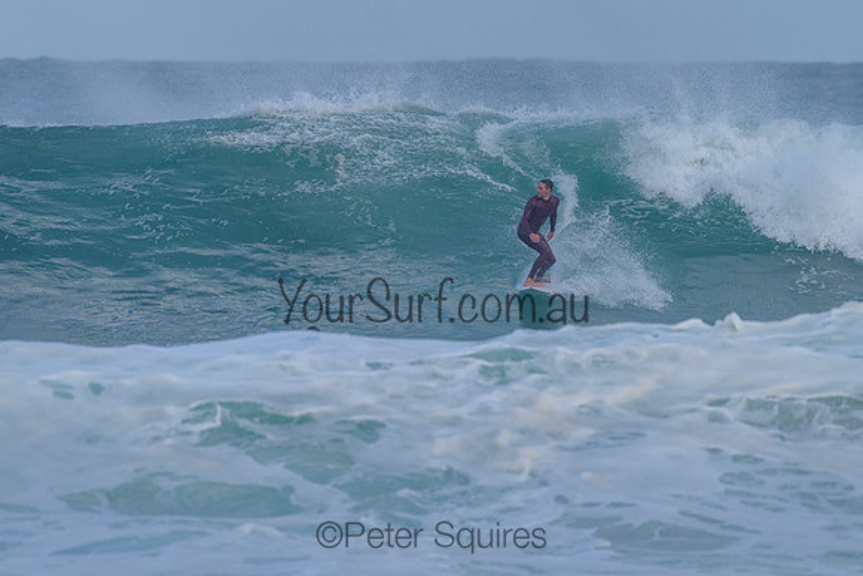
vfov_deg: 2.2
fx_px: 14687
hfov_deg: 3.4
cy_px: 227
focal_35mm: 613
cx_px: 472
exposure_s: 1/2000
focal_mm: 500
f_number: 5.6
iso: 450
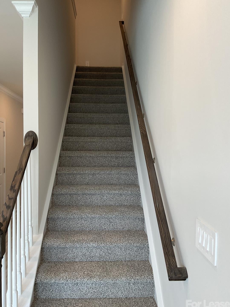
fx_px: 275
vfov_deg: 58.3
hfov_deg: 45.4
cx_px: 109
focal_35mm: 31
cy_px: 159
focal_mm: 3
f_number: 1.8
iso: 64
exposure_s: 1/120
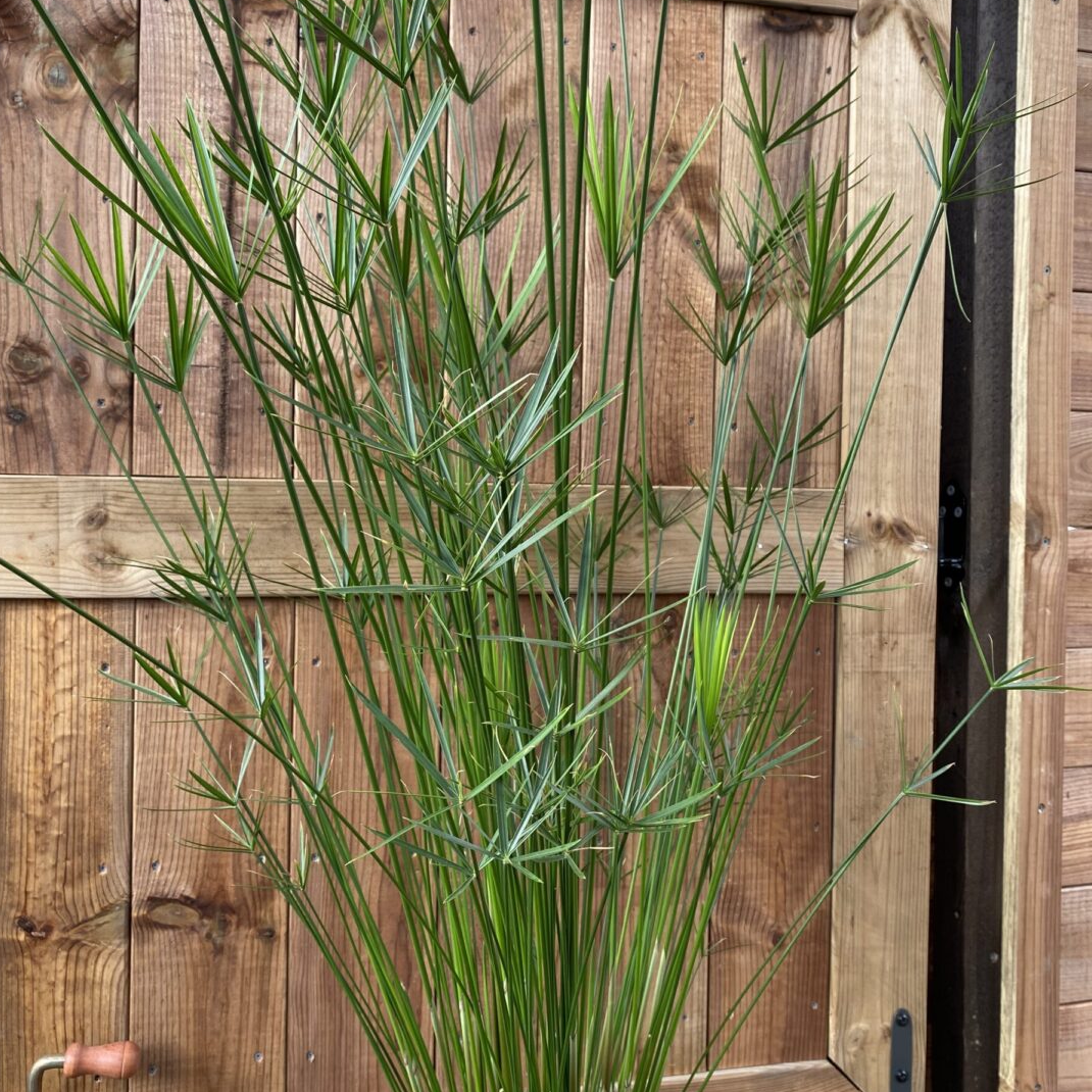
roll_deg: -0.5
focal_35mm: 33
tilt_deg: -0.1
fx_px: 1178
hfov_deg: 49.7
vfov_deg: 49.7
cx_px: 512
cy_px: 507
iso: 40
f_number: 1.8
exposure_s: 1/122
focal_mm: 4.25
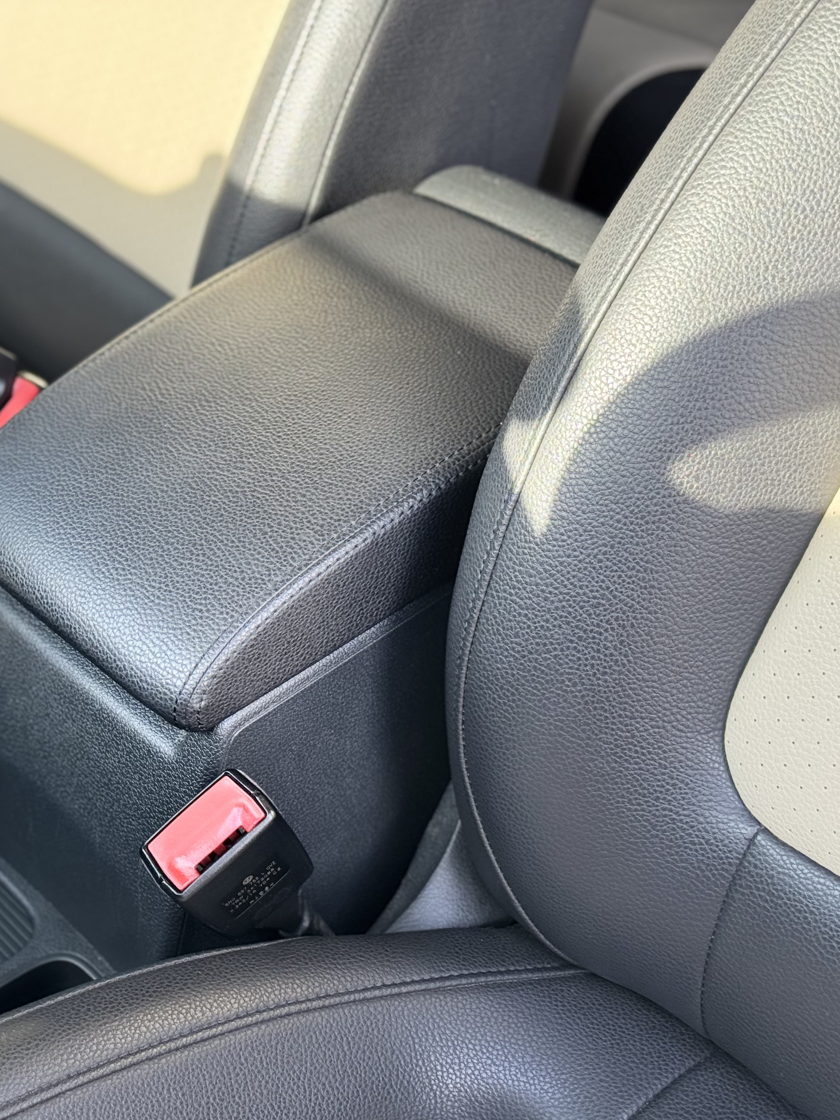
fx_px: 2103
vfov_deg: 29.8
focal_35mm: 65
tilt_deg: -38.2
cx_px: 115
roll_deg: +2.5
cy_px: 564
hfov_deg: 22.2
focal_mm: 6.76
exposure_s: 1/172
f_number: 1.78
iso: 80
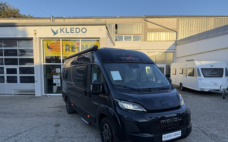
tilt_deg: -4.0
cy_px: 83
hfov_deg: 70.4
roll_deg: -0.1
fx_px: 162
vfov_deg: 47.4
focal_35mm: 26
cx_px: 113
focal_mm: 6.76
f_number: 1.78
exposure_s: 1/1553
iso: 80
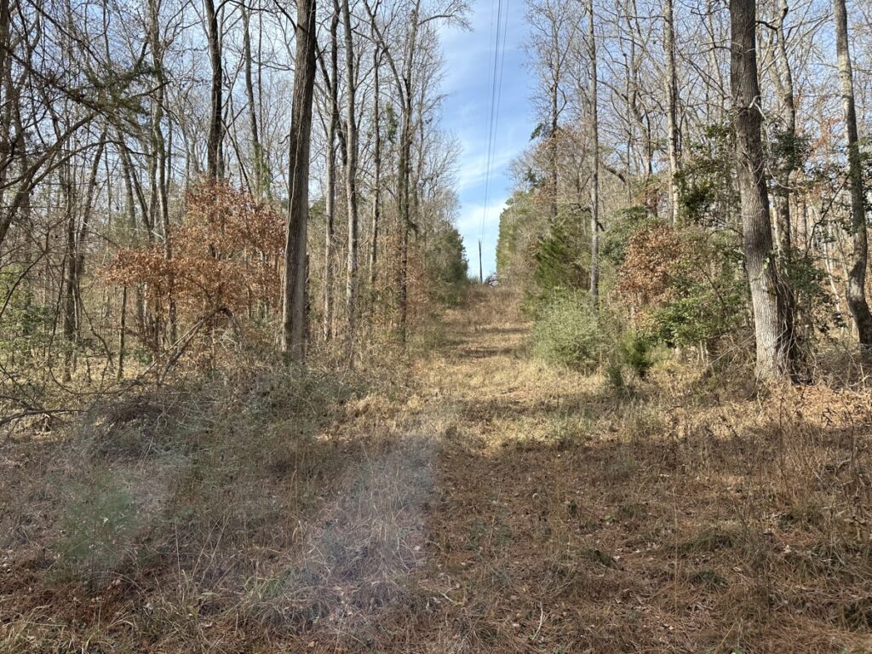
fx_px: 605
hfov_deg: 71.6
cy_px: 327
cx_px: 436
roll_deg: -0.8
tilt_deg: +4.7
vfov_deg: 56.8
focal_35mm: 24
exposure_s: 1/999
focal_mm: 6.86
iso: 80
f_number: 1.78
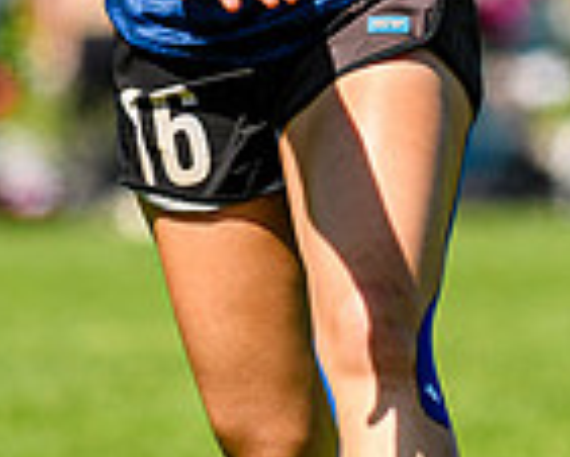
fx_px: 23533
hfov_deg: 1.4
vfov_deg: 1.1
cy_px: -135
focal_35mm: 1394
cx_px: 397
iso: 100
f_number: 3.2
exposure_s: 1/1250
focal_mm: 200
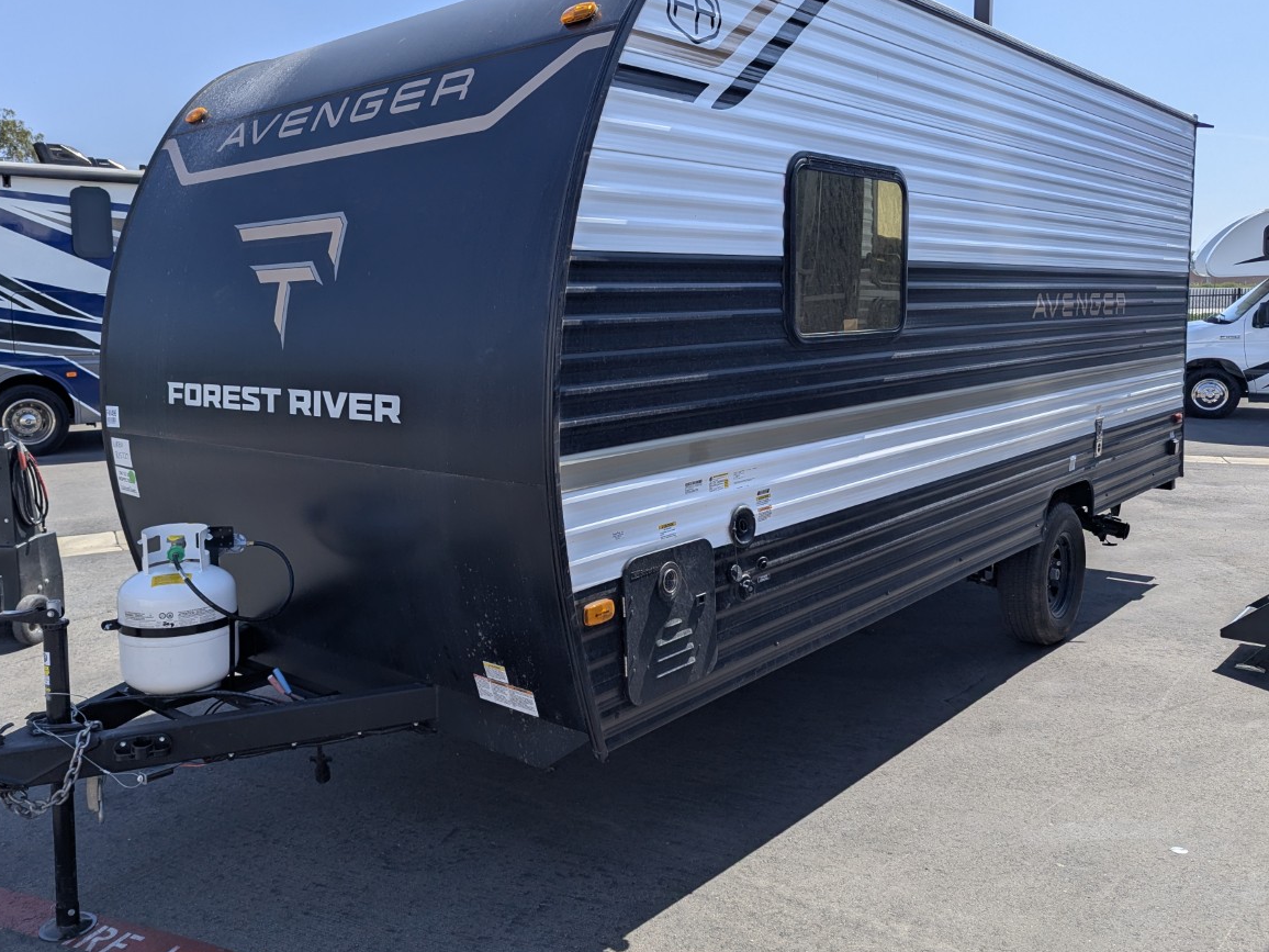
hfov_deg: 61.6
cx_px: 577
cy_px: 414
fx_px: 1063
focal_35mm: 29
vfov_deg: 48.1
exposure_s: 1/2513
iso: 47
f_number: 1.85
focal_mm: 6.81
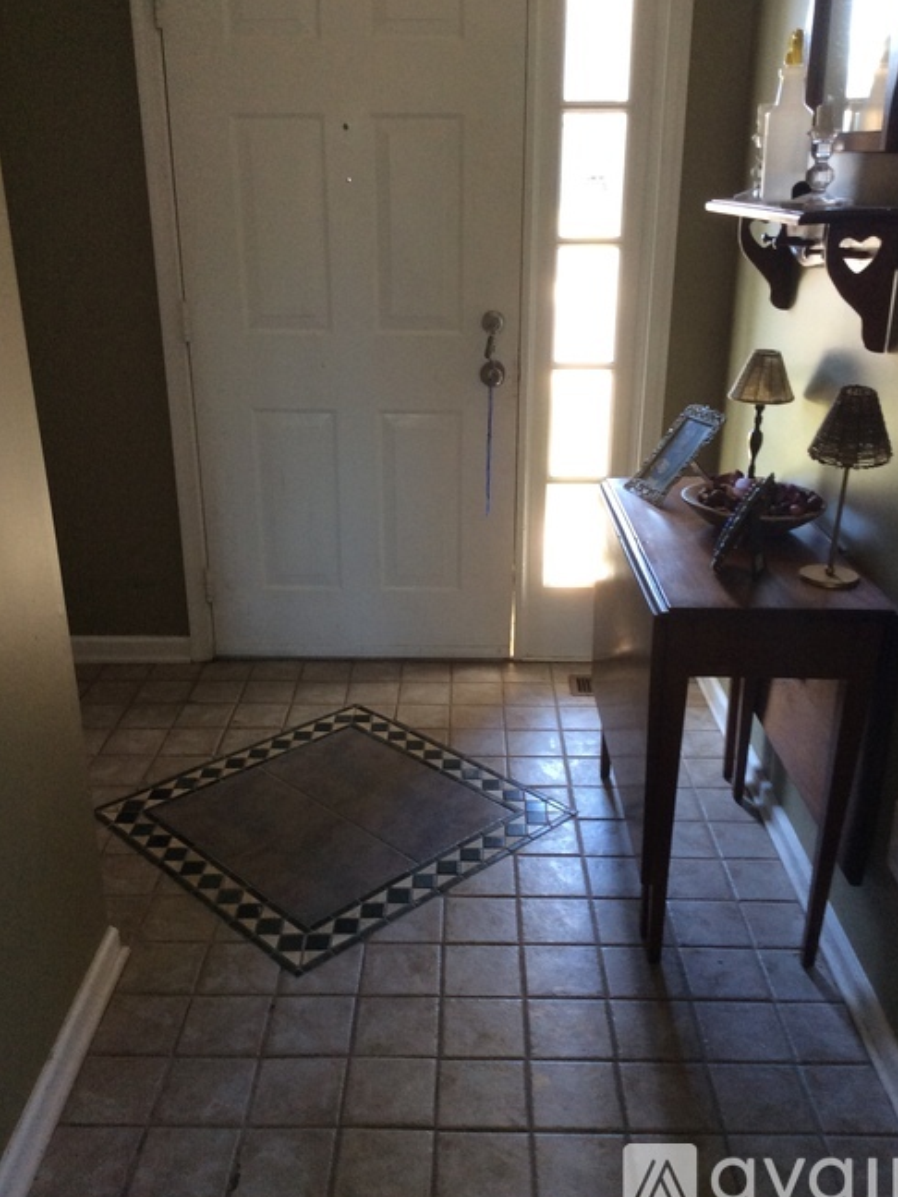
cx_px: 460
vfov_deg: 55.4
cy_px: 599
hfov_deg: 42.9
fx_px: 1141
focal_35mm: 33
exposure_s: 1/24
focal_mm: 3.3
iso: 80
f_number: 2.4
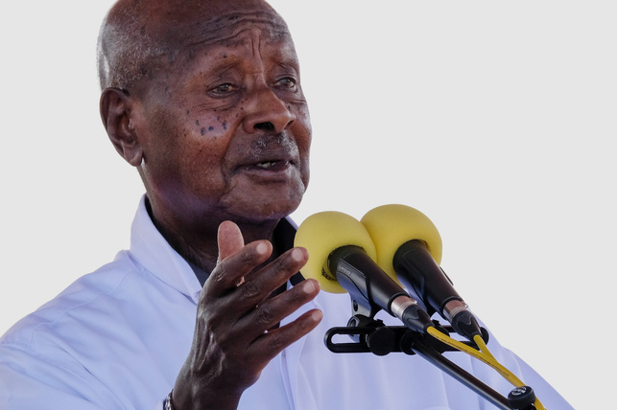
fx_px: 12761
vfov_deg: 1.8
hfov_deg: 2.8
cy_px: 186
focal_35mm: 745
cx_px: 307
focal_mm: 312
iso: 500
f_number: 9
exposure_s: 1/250
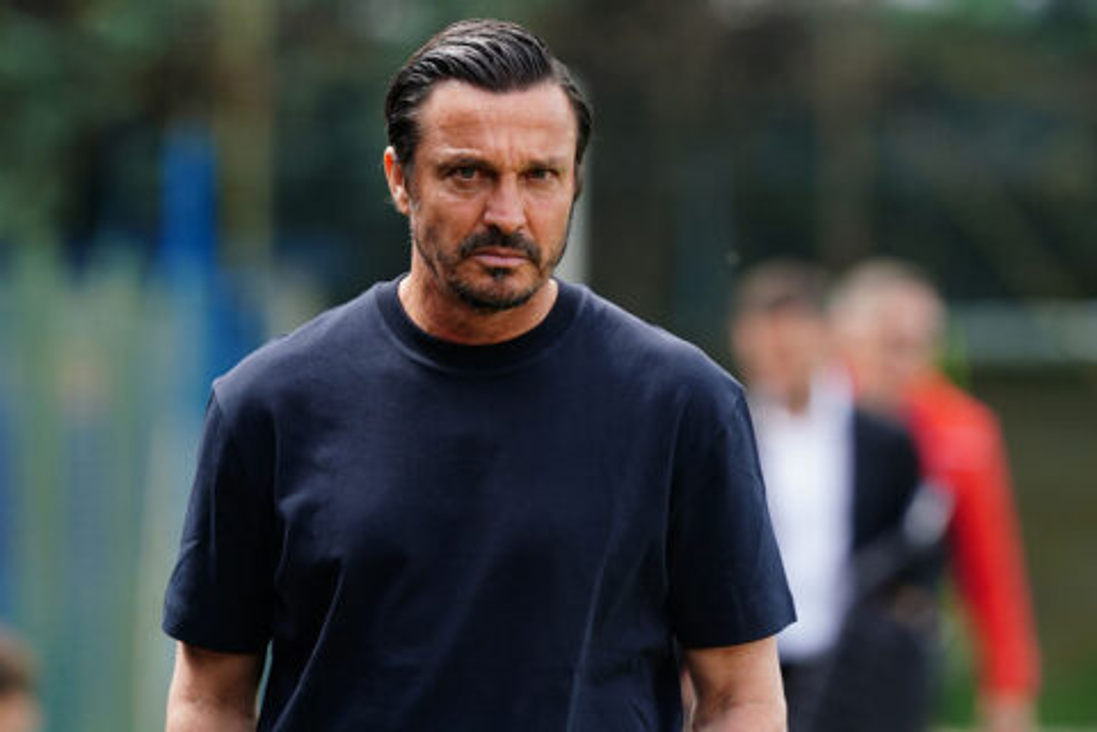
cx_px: 548
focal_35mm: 420
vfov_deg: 3.3
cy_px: 366
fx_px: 12797
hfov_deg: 4.9
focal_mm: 420
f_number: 5.6
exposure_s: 1/500
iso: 400
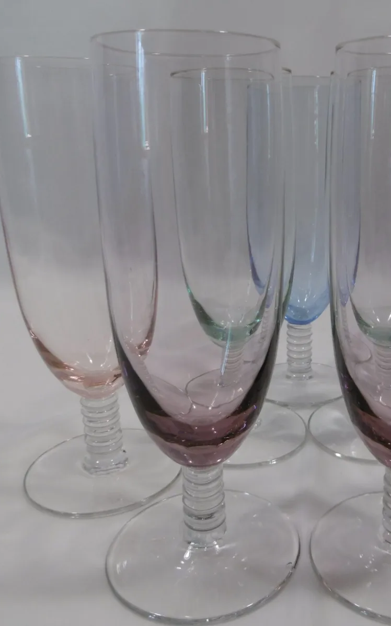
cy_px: 313
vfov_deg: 56.7
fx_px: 580
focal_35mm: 34
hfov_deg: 36.3
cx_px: 297
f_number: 3.1
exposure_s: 1/60
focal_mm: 4.3
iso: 100
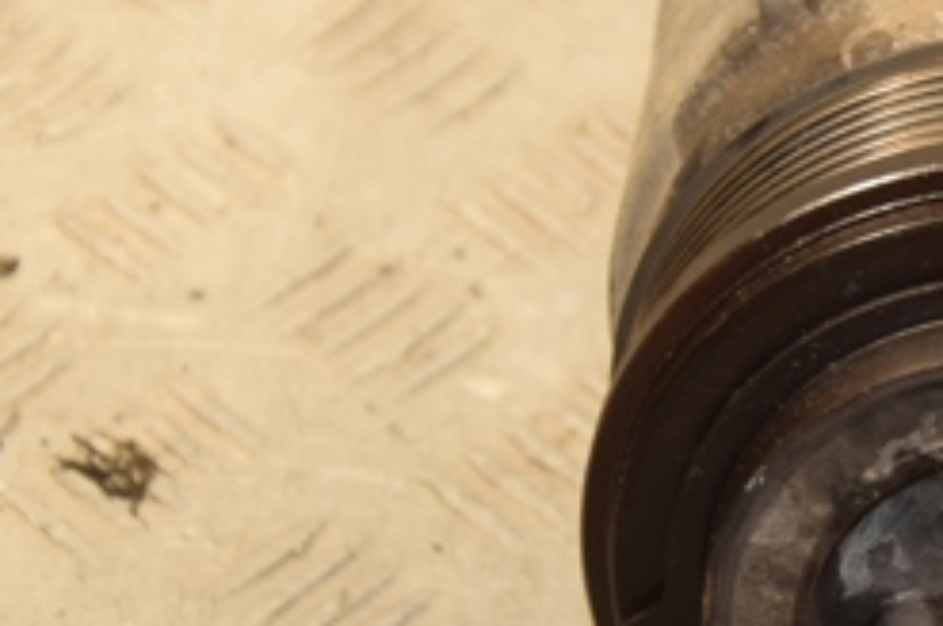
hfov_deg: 10.0
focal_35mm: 202
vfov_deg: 6.8
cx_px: 1122
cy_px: 115
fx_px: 5284
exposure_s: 1/160
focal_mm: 52
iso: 800
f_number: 5
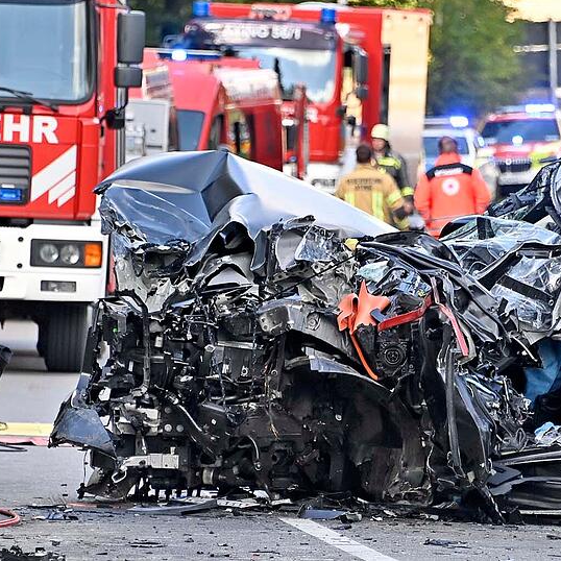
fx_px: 4932
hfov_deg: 6.5
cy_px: 280
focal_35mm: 269
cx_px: 391
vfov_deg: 6.5
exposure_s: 1/1000
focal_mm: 210
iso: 1250
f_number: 5.6
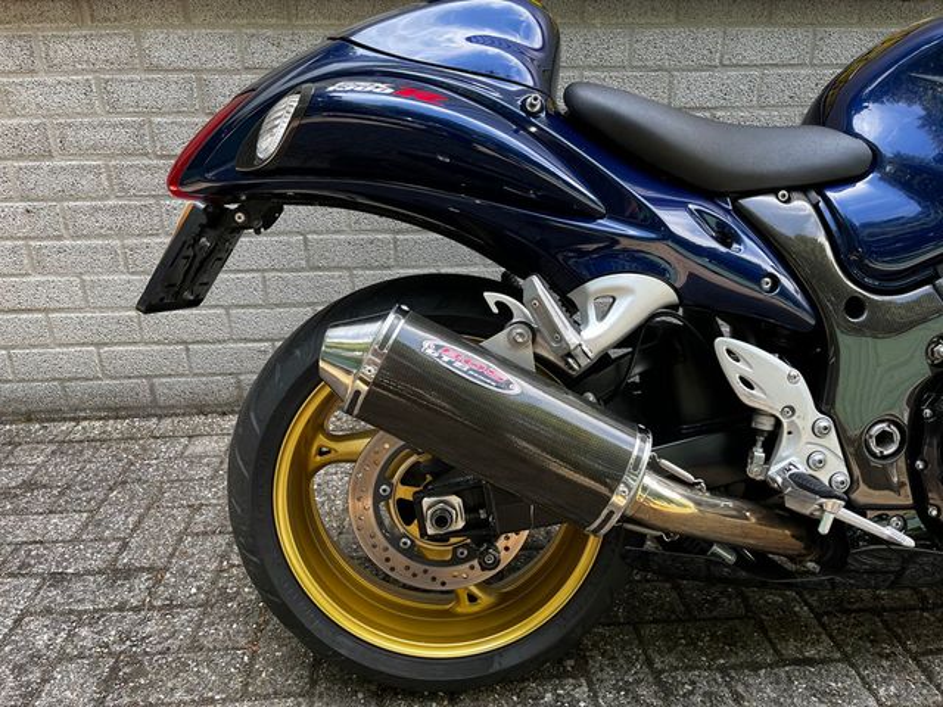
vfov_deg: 53.1
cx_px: 472
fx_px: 708
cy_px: 354
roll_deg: +0.6
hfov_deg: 67.3
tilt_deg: -21.9
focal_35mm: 26
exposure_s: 1/122
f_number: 1.6
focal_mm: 5.1
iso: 40
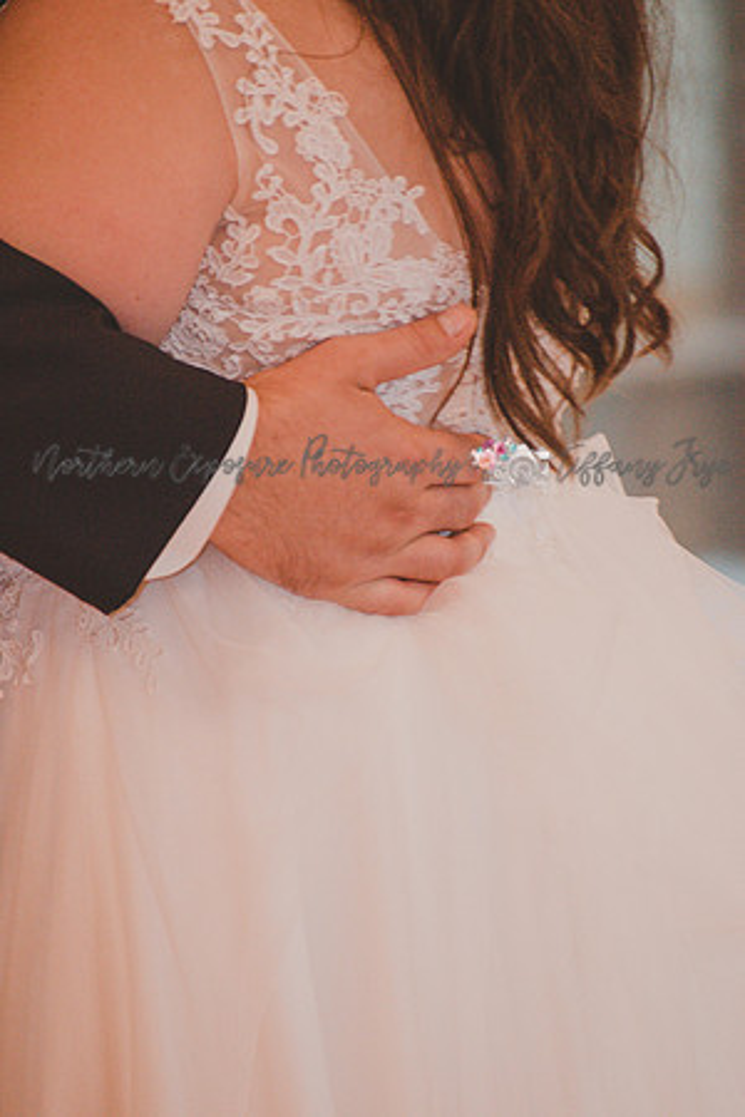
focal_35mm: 450
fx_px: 13968
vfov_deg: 4.6
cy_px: 558
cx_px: 372
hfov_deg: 3.1
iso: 1800
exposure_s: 1/60
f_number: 6.3
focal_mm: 300
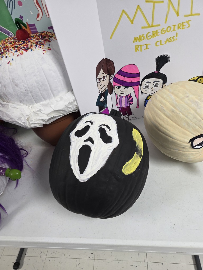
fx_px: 180
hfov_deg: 58.9
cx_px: 102
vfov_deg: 73.9
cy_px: 135
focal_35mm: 23
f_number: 1.7
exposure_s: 1/120
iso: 250
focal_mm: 6.3
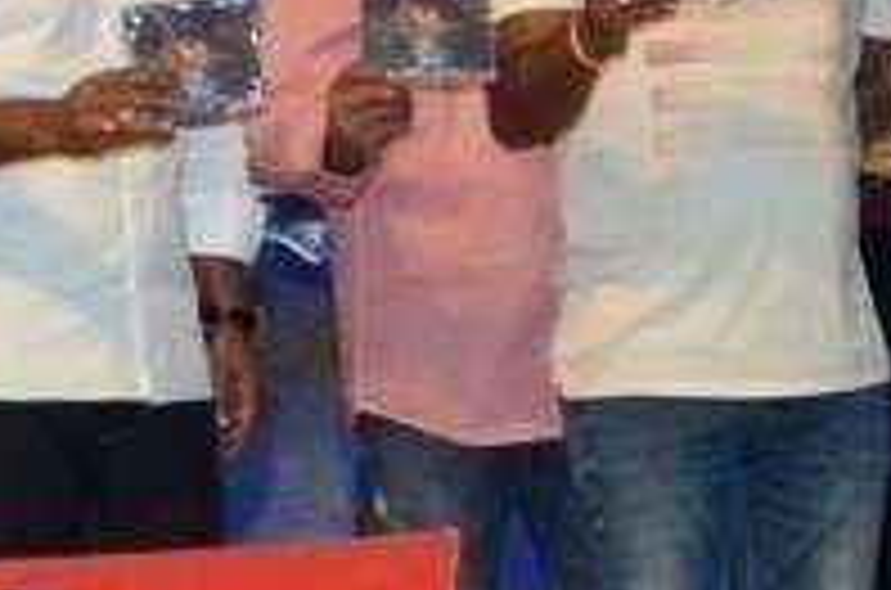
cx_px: 1575
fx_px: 5383
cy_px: 115
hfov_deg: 9.1
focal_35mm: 218
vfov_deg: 6.3
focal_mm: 24
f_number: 5.6
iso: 1000
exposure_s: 1/125
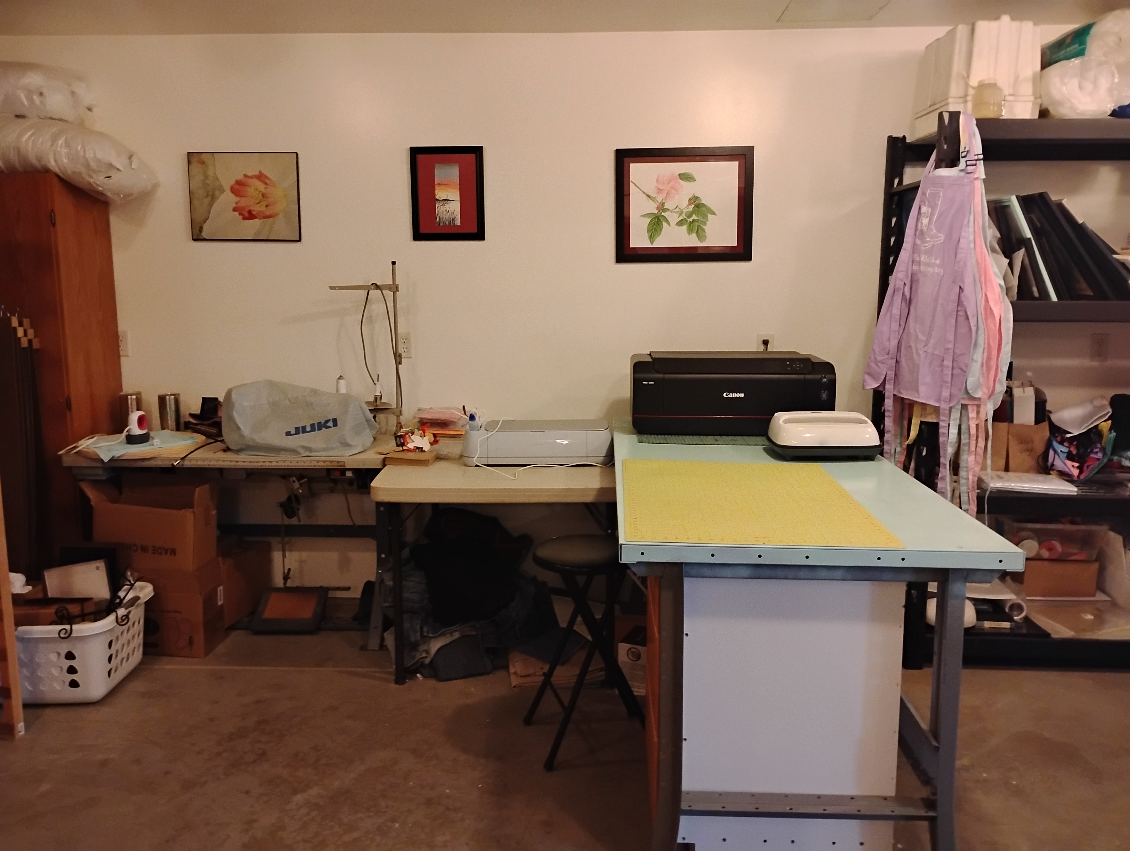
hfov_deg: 63.4
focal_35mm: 28
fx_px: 915
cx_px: 565
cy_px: 426
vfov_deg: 49.9
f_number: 1.8
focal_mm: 4.26
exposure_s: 1/30
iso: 2475
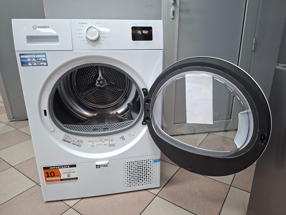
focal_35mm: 23
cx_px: 143
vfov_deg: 58.9
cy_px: 108
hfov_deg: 73.9
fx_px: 190
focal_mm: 5.54
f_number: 1.8
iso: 250
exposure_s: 1/50
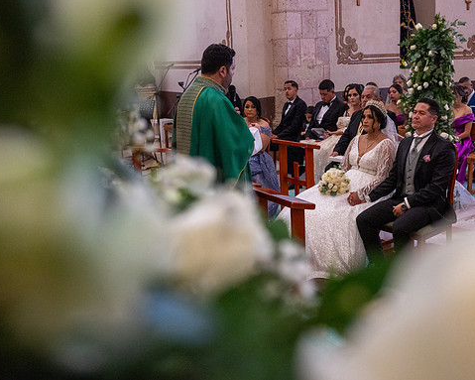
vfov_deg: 35.7
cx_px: 287
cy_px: 184
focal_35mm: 42
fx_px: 590
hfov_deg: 43.6
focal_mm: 35
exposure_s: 1/100
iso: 2500
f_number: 5
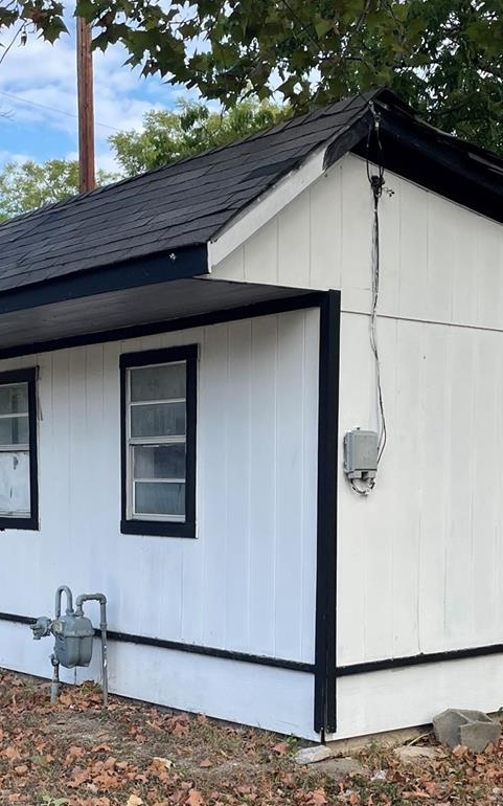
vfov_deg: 36.2
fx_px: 1207
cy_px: 587
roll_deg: +0.5
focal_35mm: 55
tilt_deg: -3.8
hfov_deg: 23.5
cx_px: 226
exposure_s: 1/910
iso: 32
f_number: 1.6
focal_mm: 4.2
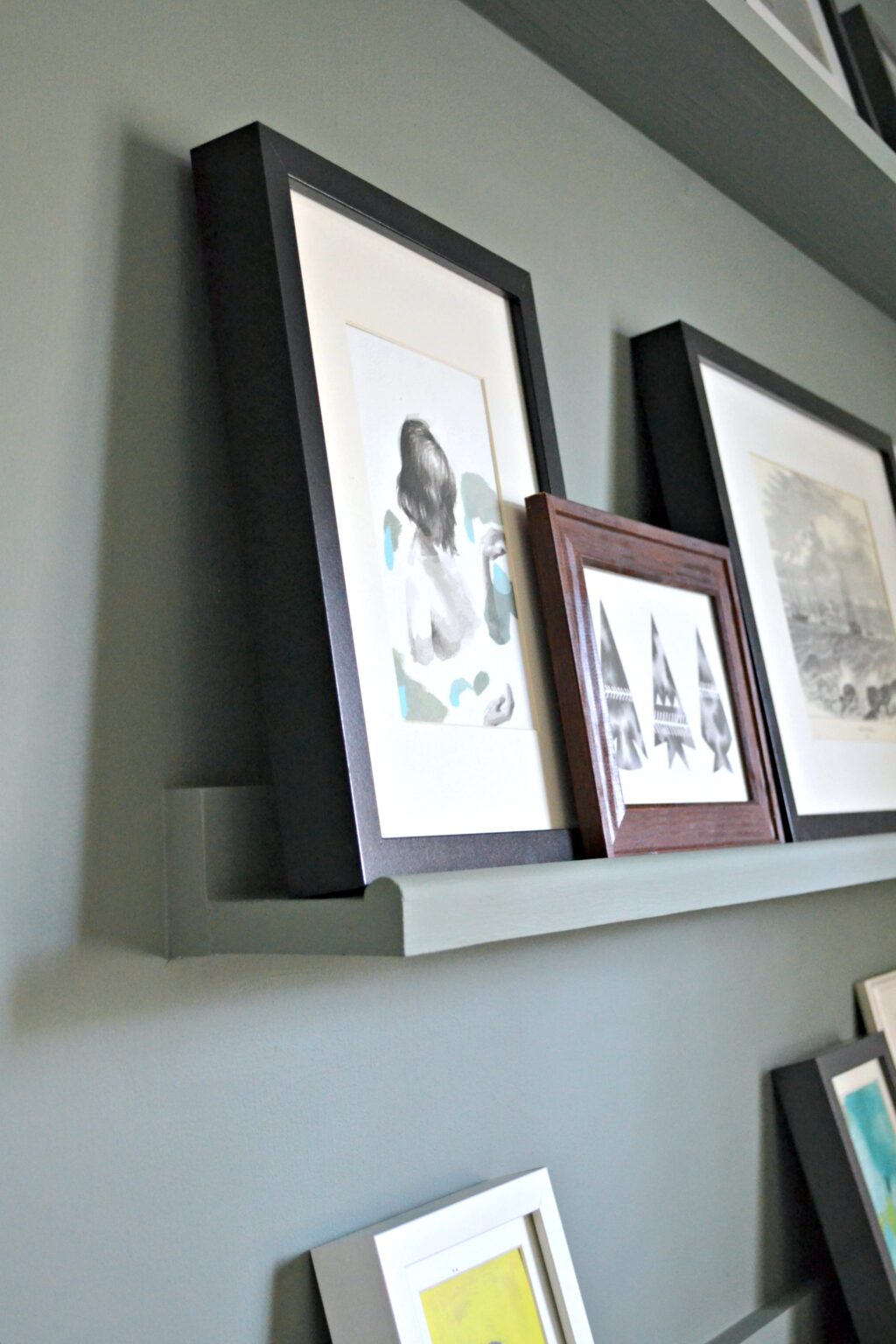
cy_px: 672
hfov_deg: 29.9
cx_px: 448
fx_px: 1680
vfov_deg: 43.6
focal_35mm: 45
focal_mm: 30
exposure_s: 1/30
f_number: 4.5
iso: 1600
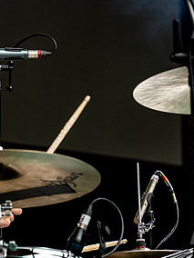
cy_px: 128
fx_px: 3109
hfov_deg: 3.6
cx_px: 67
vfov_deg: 4.8
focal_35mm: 416
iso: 560
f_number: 5.6
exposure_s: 1/800
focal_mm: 200
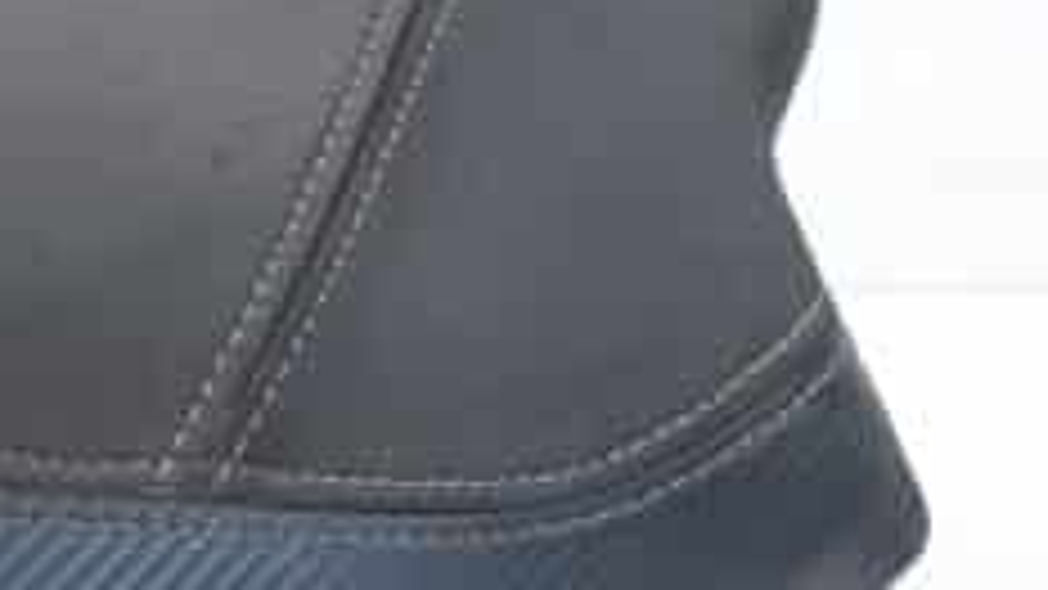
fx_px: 3834
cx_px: -940
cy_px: 435
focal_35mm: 138
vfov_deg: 8.8
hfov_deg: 13.6
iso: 800
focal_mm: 20
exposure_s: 1/60
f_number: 4.5
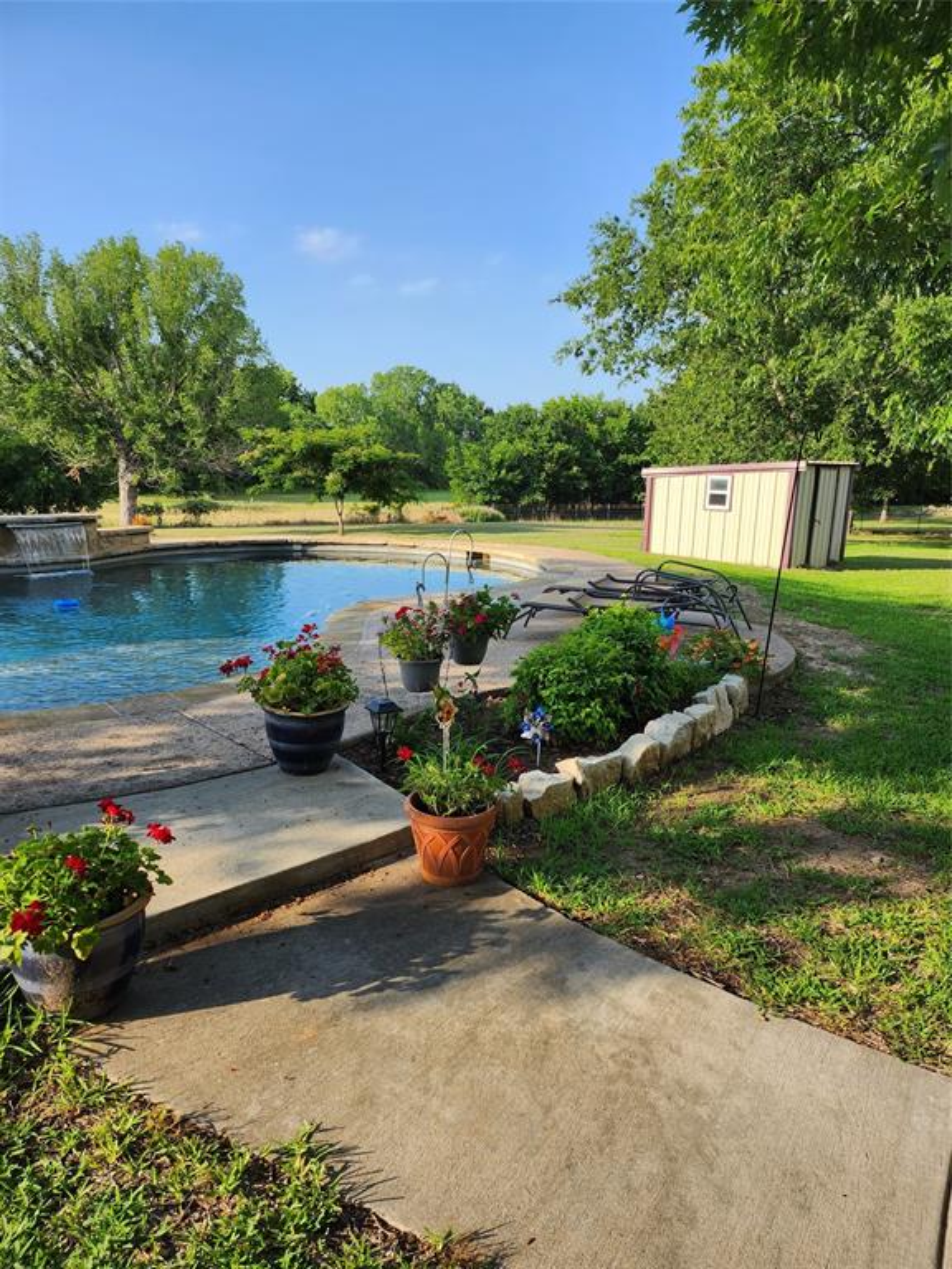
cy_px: 634
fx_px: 880
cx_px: 476
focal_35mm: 24
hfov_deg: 56.8
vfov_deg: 71.6
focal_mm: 5
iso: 50
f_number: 1.8
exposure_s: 1/1659
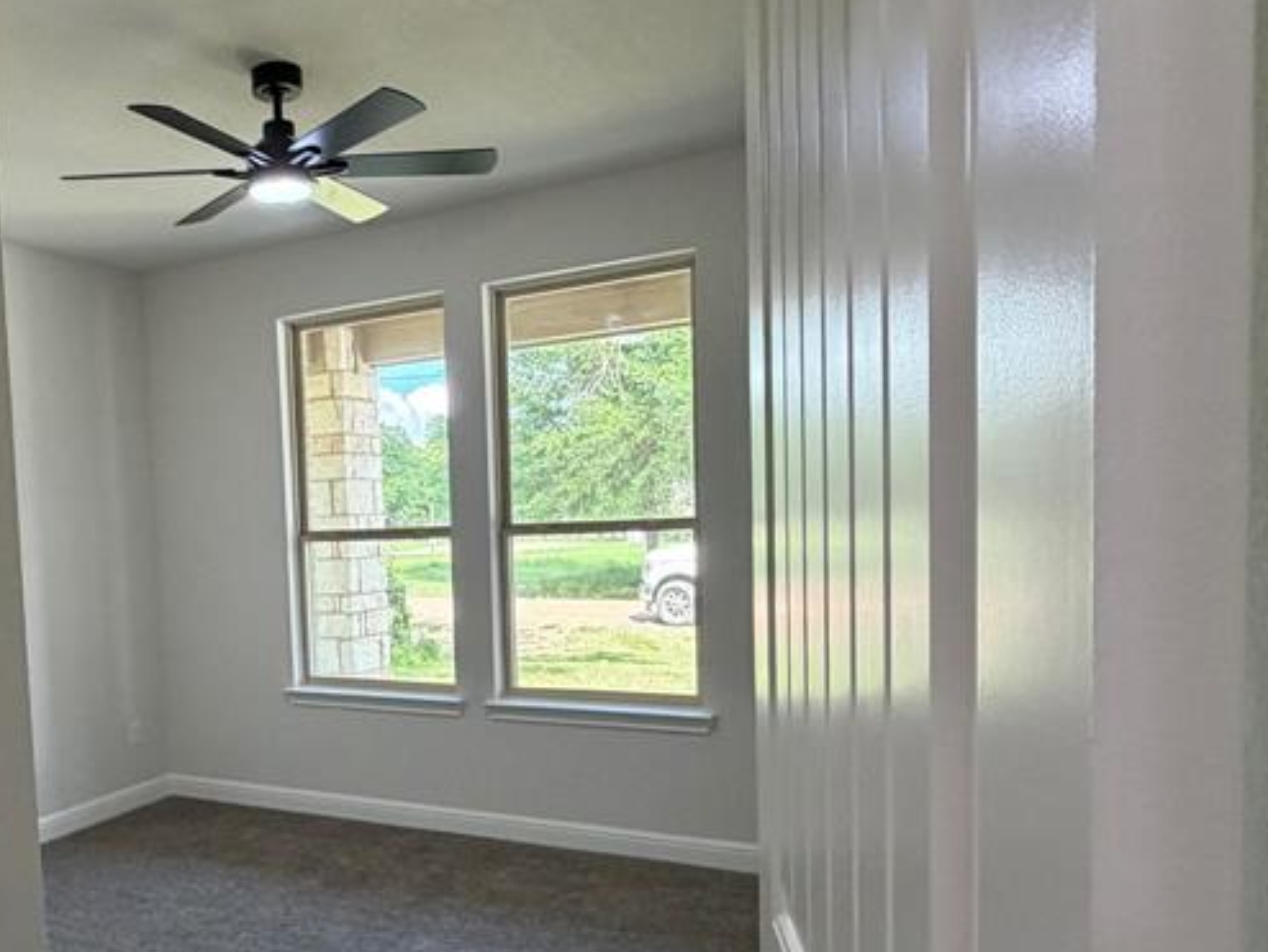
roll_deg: +3.2
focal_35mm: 29
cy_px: 603
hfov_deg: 58.9
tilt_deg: -5.4
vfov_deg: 47.8
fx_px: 1063
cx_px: 341
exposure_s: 1/120
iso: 320
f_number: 2.2
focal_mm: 2.22
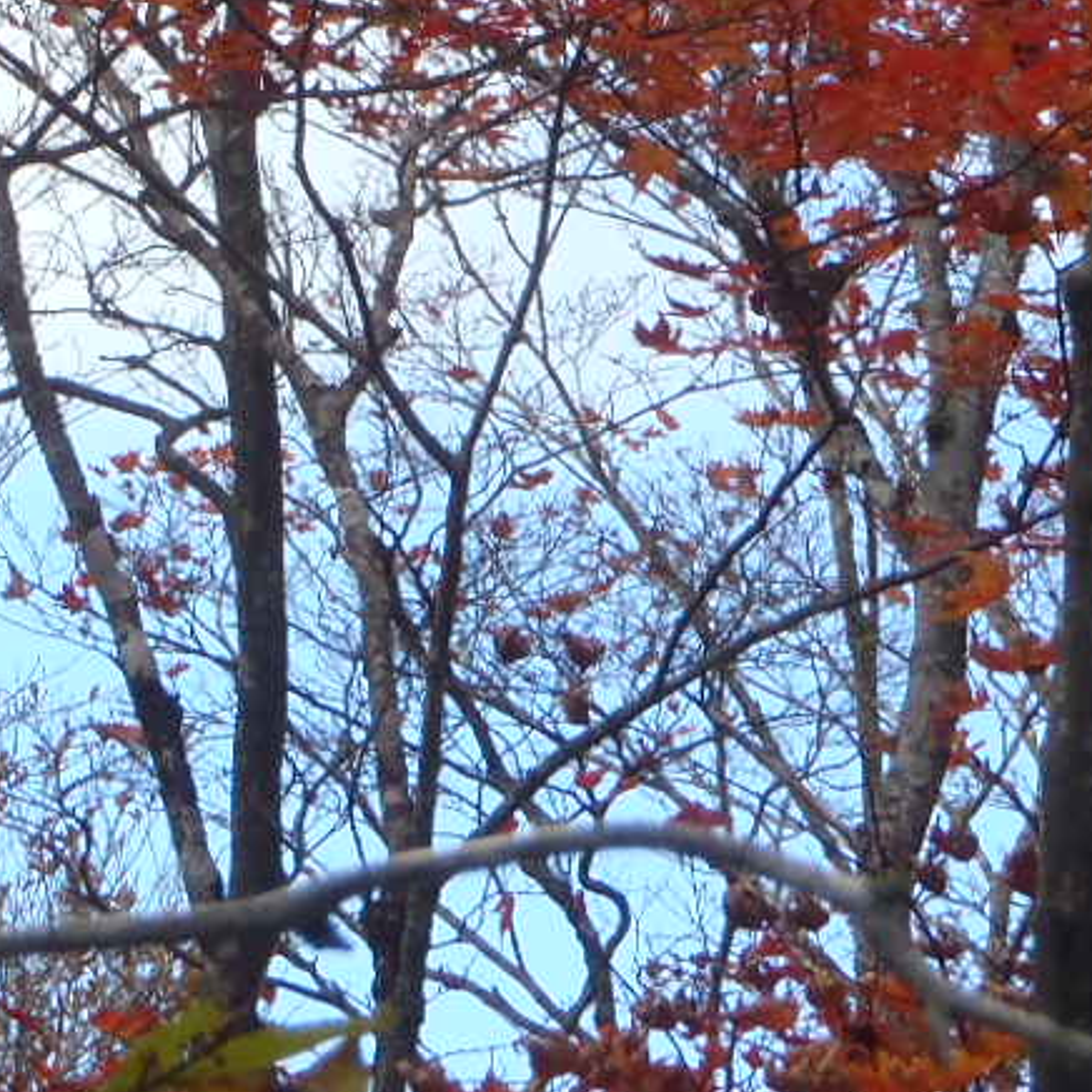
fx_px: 9030
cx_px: 769
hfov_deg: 6.9
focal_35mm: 253
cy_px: -210
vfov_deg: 6.9
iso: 100
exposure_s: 1/100
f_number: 5.9
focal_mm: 14
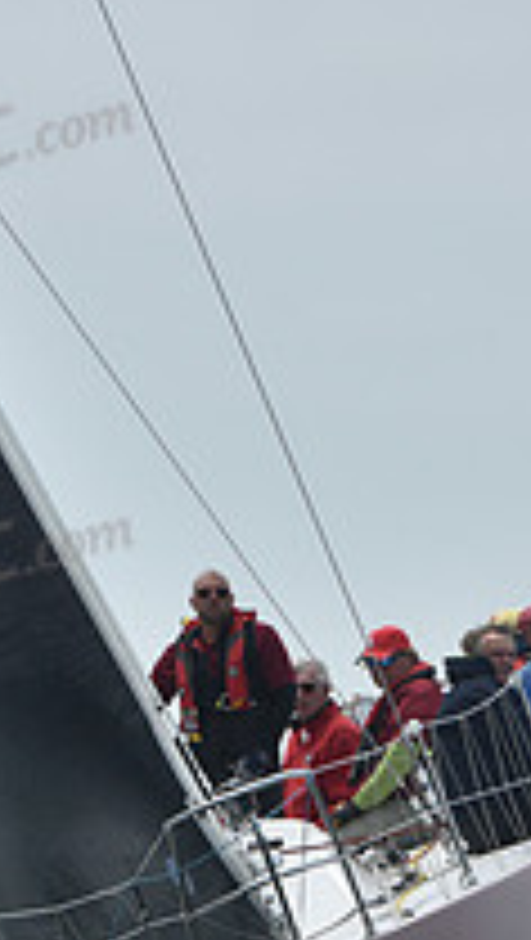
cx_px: 369
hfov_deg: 2.3
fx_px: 13429
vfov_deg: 4.0
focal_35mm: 538
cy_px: 767
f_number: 11
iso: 250
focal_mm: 185
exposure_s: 1/800
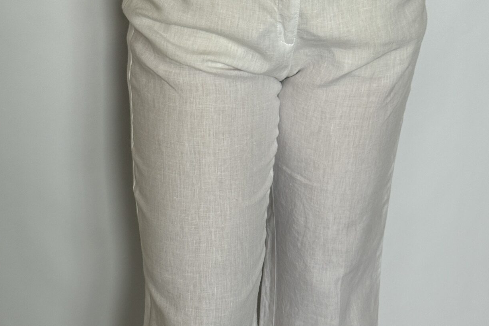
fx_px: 1059
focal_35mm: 78
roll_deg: -1.7
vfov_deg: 17.3
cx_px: 262
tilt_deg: -27.3
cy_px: 262
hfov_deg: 26.0
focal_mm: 6.76
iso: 64
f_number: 1.78
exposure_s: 1/121
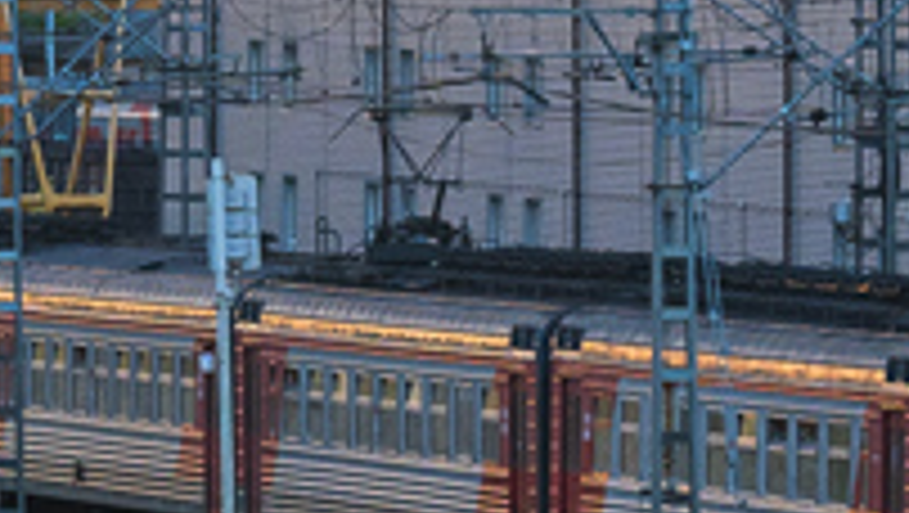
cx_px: 1228
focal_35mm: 836
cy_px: 137
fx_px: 20174
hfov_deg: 2.6
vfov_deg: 1.5
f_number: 5.6
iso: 800
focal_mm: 126.2
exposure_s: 1/250
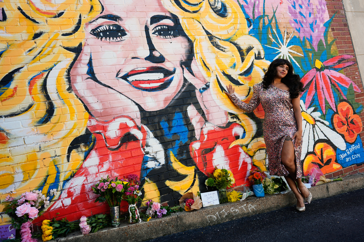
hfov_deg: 73.8
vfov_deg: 53.1
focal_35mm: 24
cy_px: 121
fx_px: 243
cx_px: 182
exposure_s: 1/1250
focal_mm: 24
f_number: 2
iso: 125
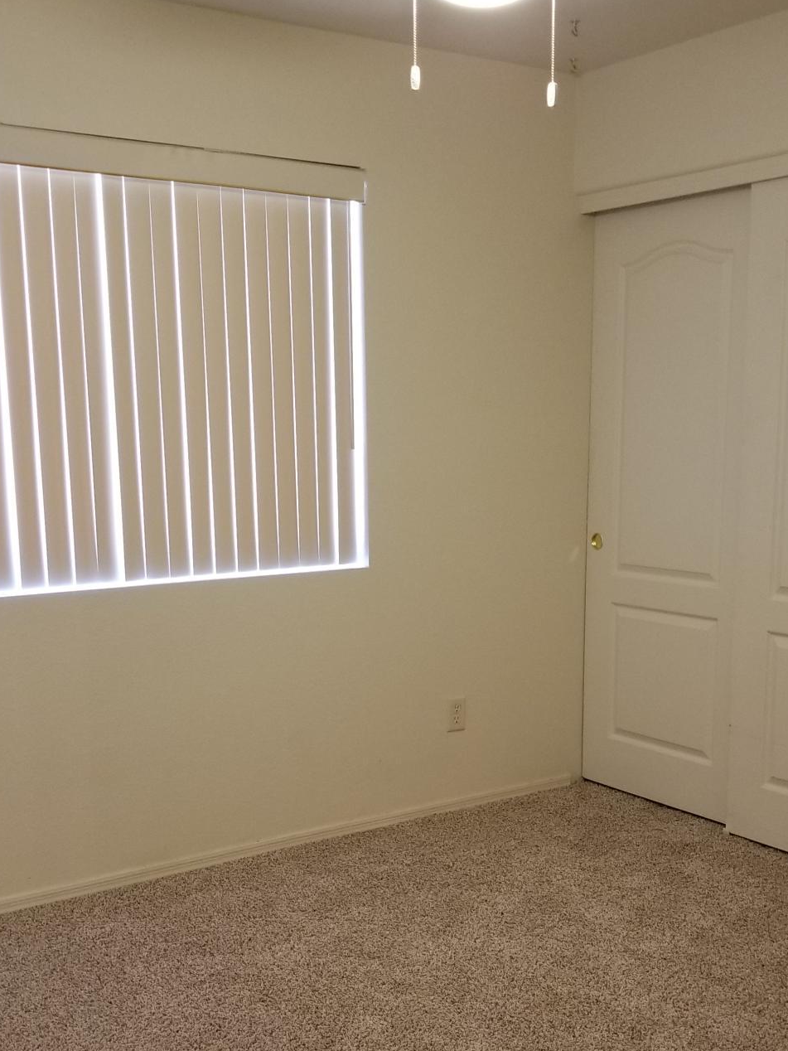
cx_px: 400
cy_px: 665
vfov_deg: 45.3
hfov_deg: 35.1
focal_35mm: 41
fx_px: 1244
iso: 160
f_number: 1.7
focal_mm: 4.3
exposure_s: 1/30
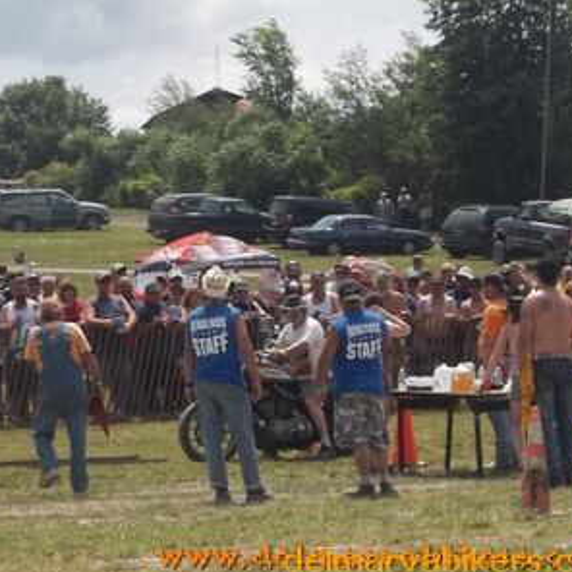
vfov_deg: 10.9
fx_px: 3010
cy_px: 288
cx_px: 243
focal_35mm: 161
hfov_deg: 10.9
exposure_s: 1/400
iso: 80
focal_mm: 24.5
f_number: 5.9
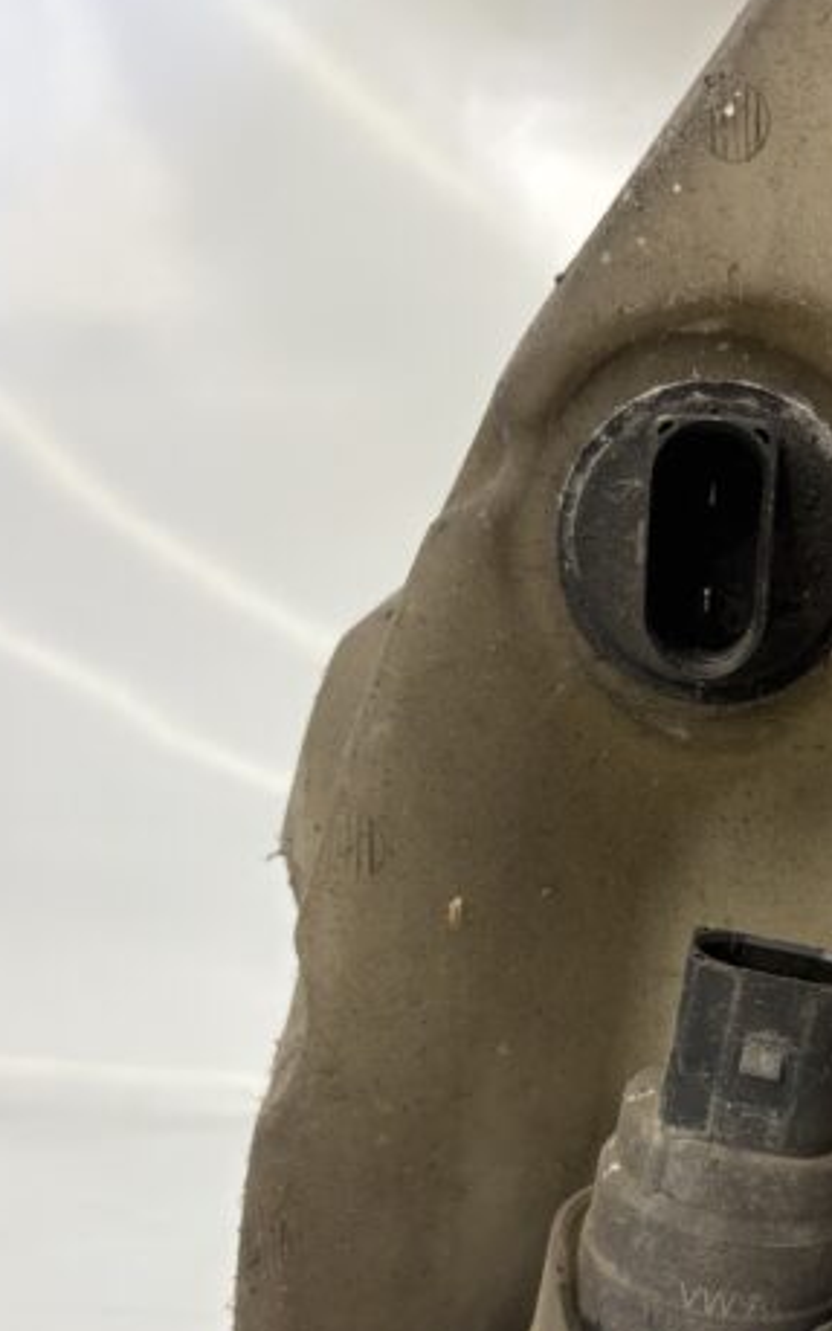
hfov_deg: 25.8
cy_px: 908
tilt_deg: -12.5
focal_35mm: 48
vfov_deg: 41.2
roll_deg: +1.3
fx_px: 1741
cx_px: 786
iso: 125
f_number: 1.6
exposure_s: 1/68
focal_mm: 5.96
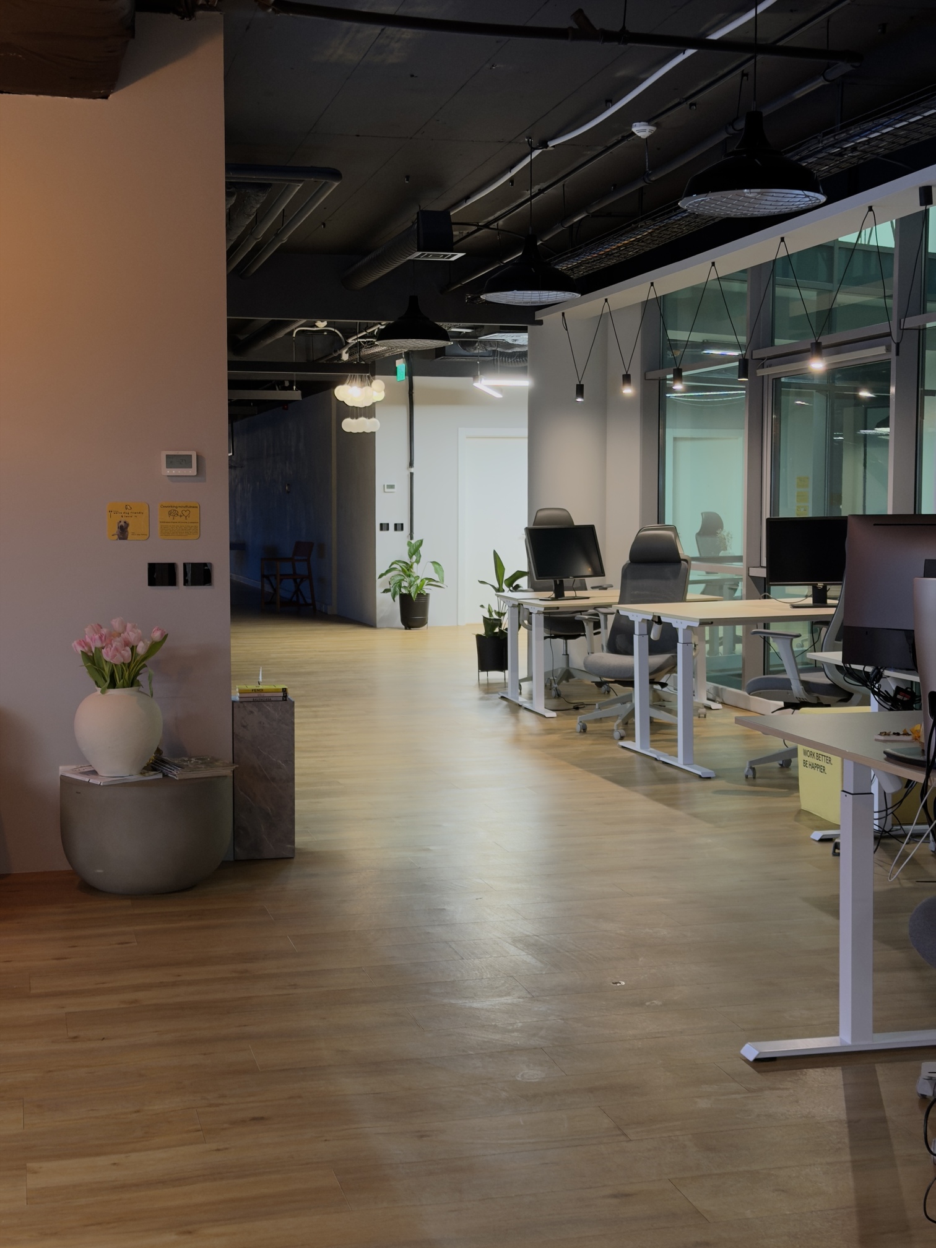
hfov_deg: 30.3
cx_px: 468
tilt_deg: -4.0
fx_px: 1731
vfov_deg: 39.7
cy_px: 624
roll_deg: +0.1
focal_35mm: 48
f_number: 1.78
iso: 250
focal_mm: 6.76
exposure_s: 1/33
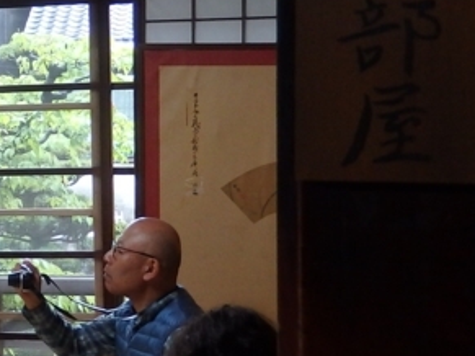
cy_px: 175
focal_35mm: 88
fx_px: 1207
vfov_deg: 16.8
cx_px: -91
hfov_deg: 20.8
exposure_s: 1/30
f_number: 3
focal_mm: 4.5
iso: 200
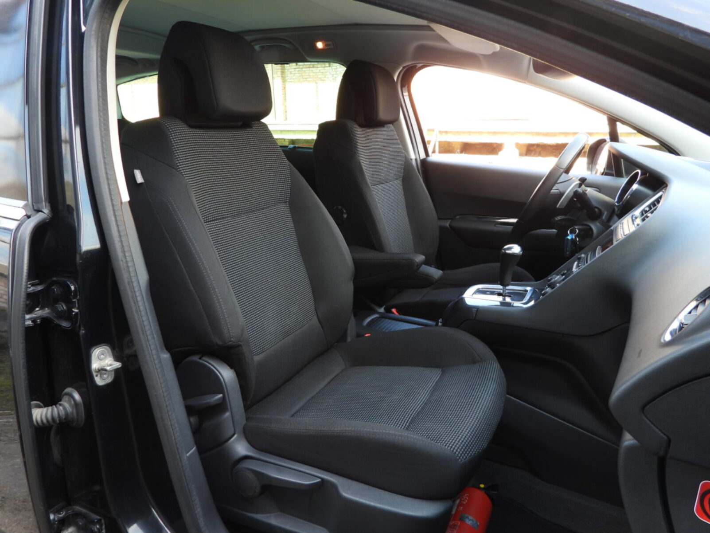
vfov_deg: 56.8
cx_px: 355
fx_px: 492
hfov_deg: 71.6
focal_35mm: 24
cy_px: 266
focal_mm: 4.3
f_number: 2.8
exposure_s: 1/40
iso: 100
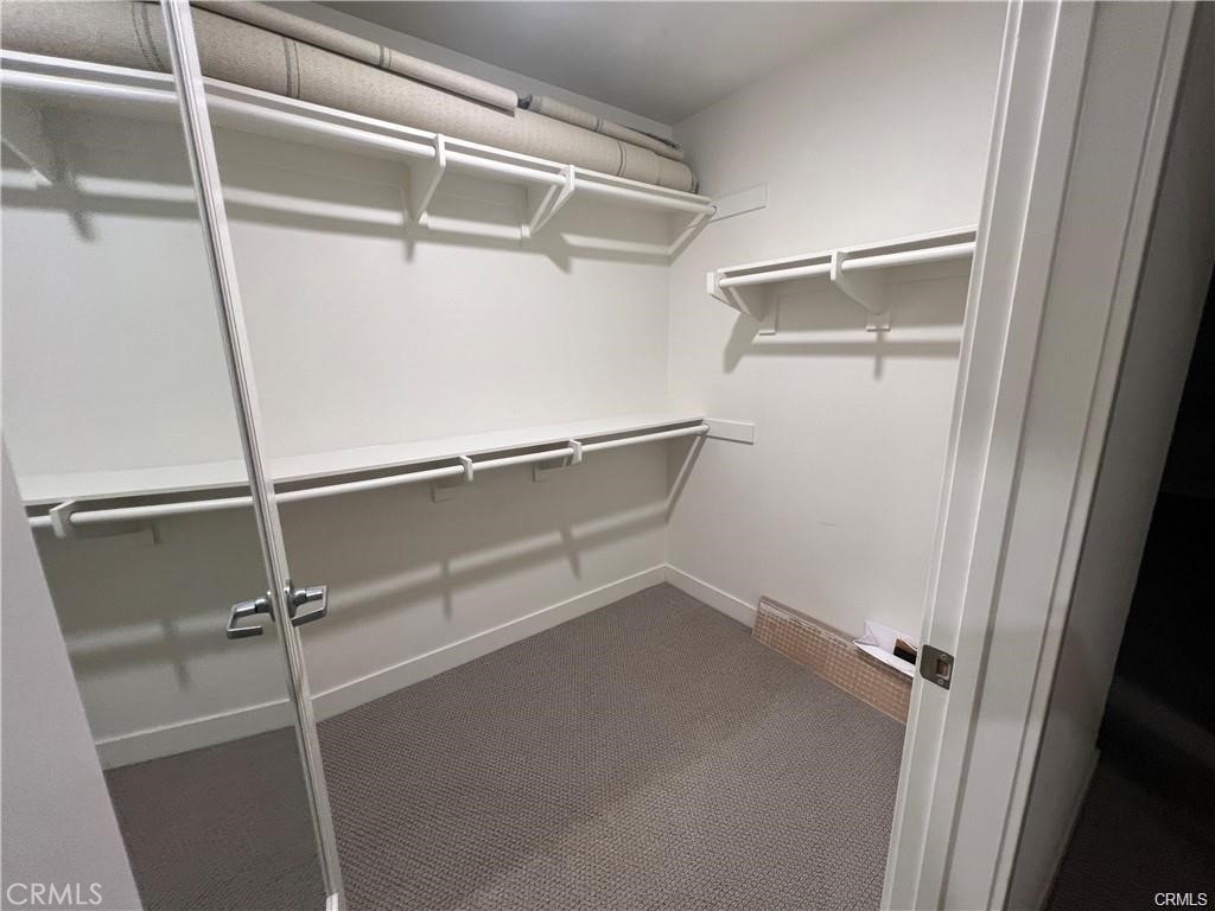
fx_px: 456
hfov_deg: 106.2
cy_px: 456
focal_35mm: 13
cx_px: 608
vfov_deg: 89.9
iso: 250
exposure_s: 1/60
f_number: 1.8
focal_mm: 1.57
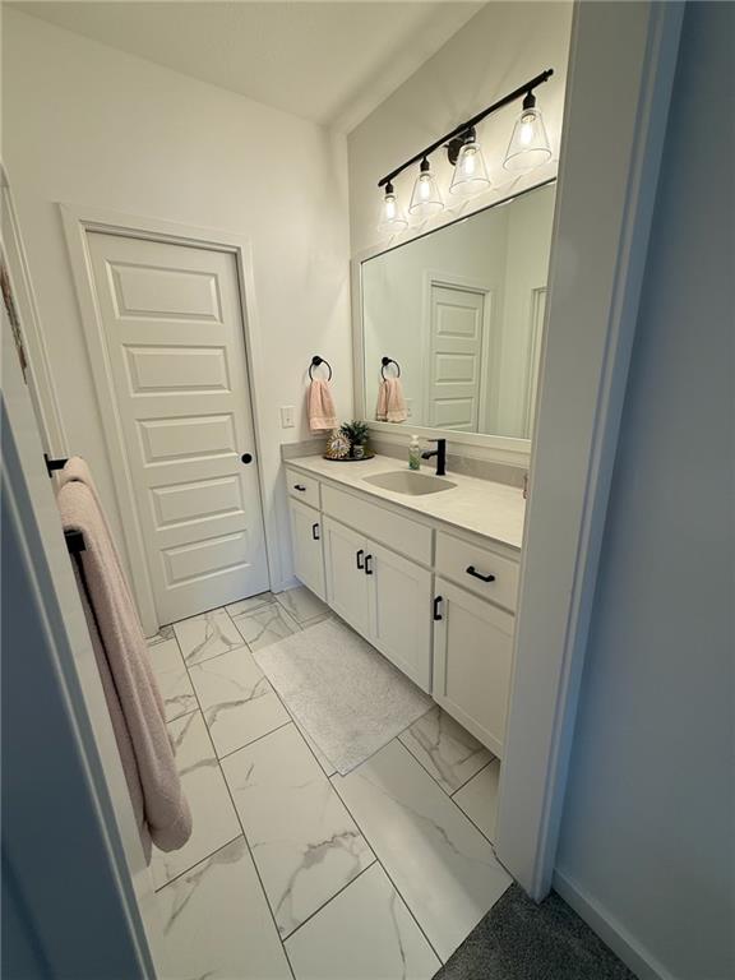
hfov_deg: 85.7
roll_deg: +1.0
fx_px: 396
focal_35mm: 14
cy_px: 490
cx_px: 368
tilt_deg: -14.6
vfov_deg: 102.1
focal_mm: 2.22
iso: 80
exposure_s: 1/120
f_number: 2.2
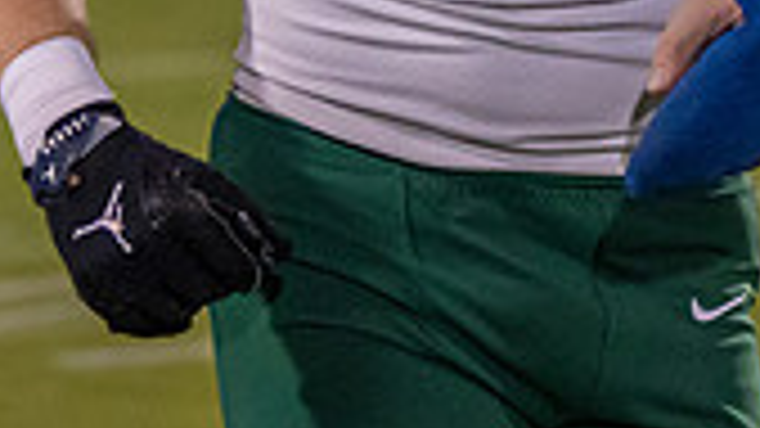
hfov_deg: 4.8
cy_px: -686
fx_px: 9007
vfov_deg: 2.7
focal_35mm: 447
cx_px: 615
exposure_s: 1/2000
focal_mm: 77
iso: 2500
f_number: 2.8
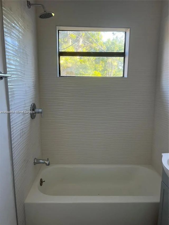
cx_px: 84
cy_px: 112
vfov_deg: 67.3
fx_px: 169
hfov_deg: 53.1
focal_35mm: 26
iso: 80
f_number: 1.5
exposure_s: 1/121
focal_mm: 5.7
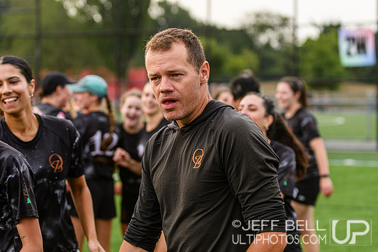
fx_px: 1103
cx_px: 189
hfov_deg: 19.5
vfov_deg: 13.0
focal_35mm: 105
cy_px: 126
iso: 250
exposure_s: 1/1250
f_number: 3.2
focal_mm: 70
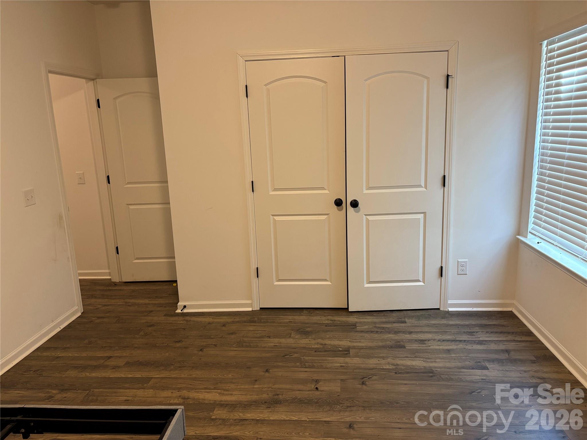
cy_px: 220
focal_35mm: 26
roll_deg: +2.5
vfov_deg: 53.1
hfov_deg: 67.3
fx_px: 441
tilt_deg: -10.0
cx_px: 294
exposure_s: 1/60
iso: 250
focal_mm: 5.96
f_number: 1.6
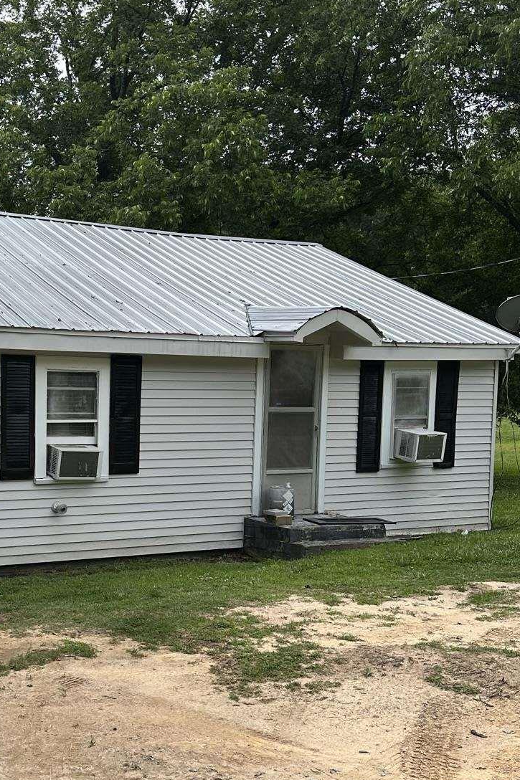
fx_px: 1019
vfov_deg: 41.7
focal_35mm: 47
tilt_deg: -5.8
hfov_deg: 27.9
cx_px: 84
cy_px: 466
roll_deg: -1.3
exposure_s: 1/3356
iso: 80
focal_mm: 6.86
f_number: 1.78
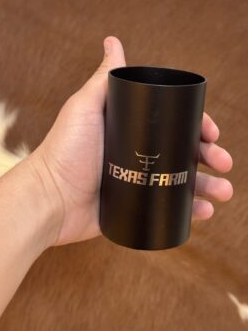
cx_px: 141
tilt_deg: -76.8
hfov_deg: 25.2
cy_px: 157
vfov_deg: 33.2
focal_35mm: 58
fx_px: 554
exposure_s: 1/40
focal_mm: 6.76
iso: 320
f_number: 1.78
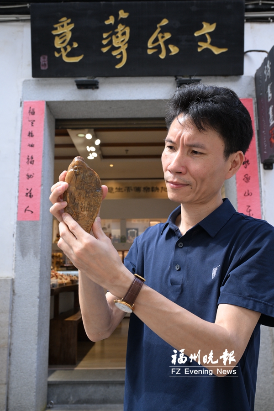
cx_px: 137
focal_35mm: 33
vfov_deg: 57.2
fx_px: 377
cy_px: 206
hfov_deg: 40.0
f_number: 7.1
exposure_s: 1/160
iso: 1000
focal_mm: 33
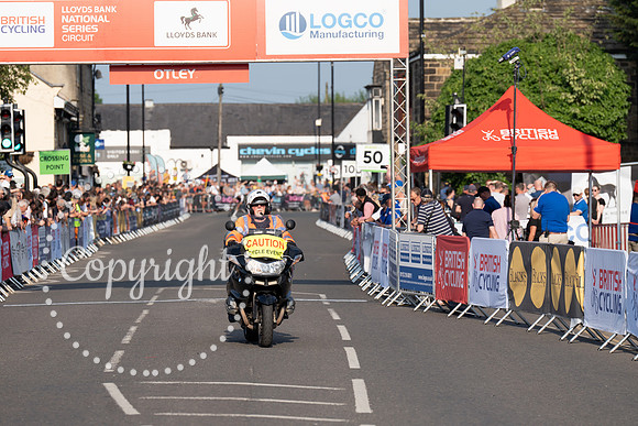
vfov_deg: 7.4
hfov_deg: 11.1
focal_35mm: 185
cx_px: 319
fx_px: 3279
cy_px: 213
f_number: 5
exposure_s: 1/1000
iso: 160
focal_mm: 185
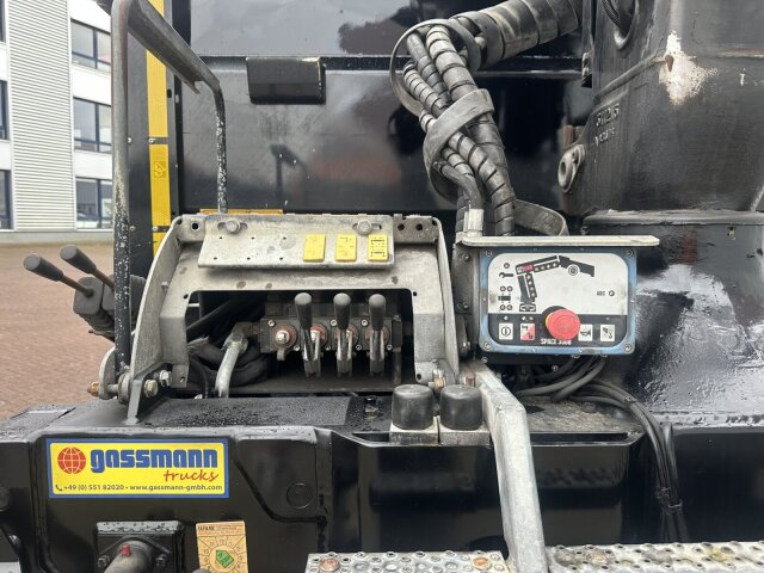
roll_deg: -1.3
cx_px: 382
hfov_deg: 71.6
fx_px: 530
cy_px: 286
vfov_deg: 56.8
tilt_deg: -7.5
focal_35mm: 24
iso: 125
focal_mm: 6.86
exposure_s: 1/121
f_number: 1.78
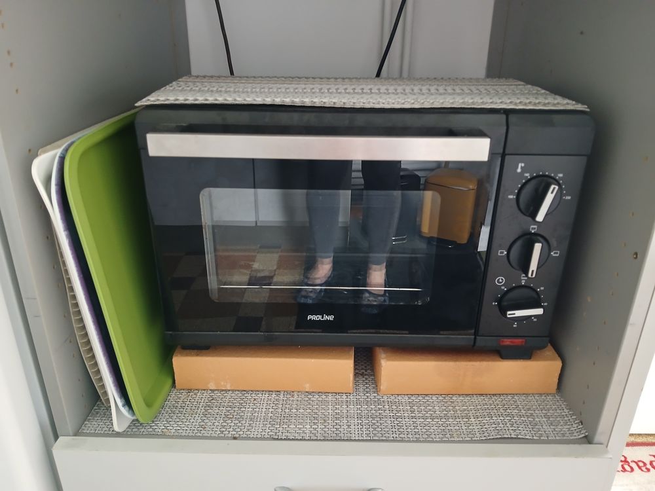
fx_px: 492
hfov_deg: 67.3
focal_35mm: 26
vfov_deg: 53.1
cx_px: 328
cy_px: 246
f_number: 1.8
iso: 400
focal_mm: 3.98
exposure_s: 1/25
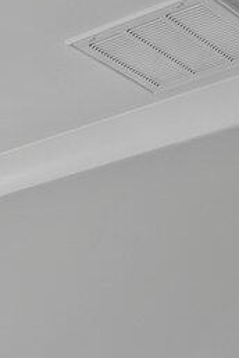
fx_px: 1344
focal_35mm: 135
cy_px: 685
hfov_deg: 9.9
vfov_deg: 13.3
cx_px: -78
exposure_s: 1/6
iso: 160
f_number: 6.3
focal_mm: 17
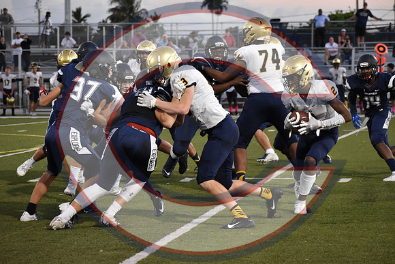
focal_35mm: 153
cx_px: 198
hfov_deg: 13.4
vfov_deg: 9.0
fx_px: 1679
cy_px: 132
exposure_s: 1/320
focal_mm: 102
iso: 3200
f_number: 4.8
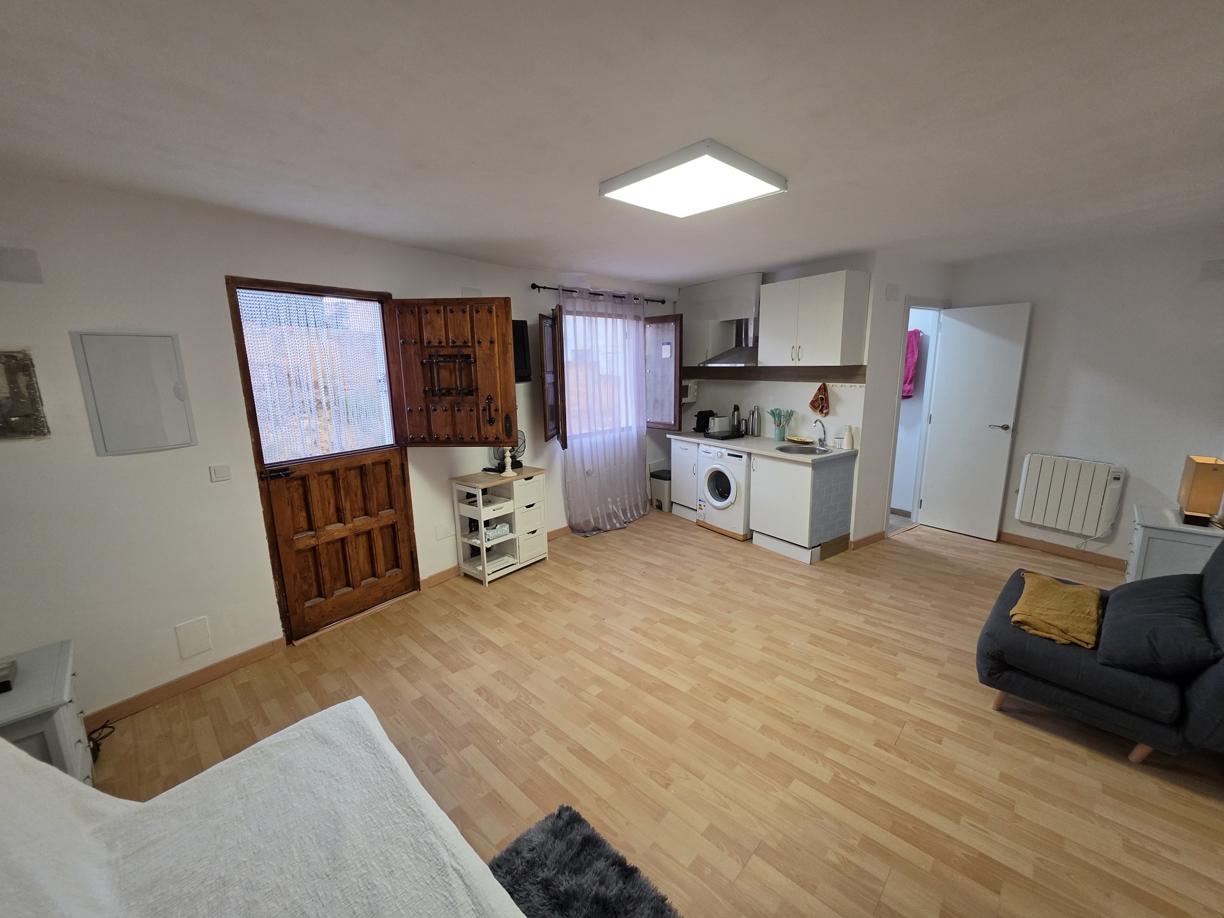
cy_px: 459
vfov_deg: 89.9
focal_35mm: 13
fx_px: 460
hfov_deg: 106.2
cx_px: 612
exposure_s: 1/100
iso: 125
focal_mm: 2.2
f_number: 1.9
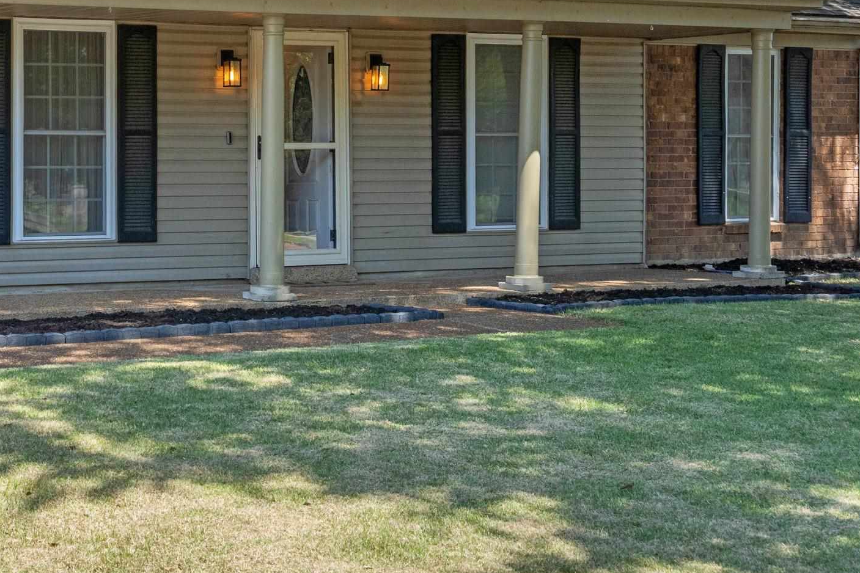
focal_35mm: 68
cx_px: 112
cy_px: 34
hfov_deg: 28.7
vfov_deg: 19.6
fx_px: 1624
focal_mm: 33
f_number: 9
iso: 800
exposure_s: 1/400
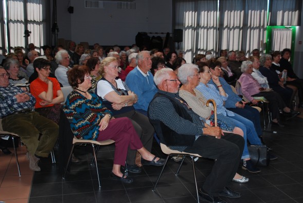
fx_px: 329
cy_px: 102
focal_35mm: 39
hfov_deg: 49.5
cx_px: 160
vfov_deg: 34.3
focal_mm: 24
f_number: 4.2
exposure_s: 1/60
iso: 220
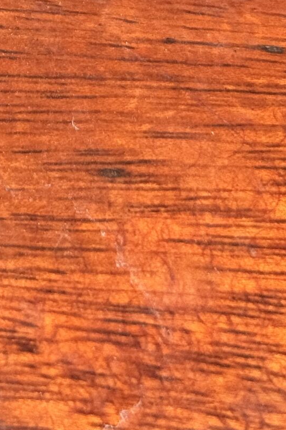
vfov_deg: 12.4
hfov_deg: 8.4
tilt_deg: -46.3
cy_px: -192
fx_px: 1895
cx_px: -182
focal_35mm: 159
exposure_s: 1/5587
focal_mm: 6.76
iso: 80
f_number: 1.78
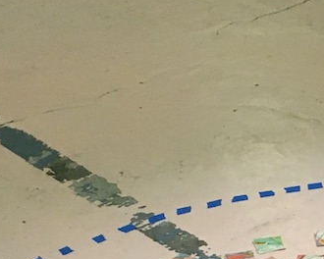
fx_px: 1400
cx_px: 554
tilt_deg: -42.3
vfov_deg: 9.7
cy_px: 544
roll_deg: -0.7
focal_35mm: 146
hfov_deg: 12.3
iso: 125
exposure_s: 1/33
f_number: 2.2
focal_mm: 4.15
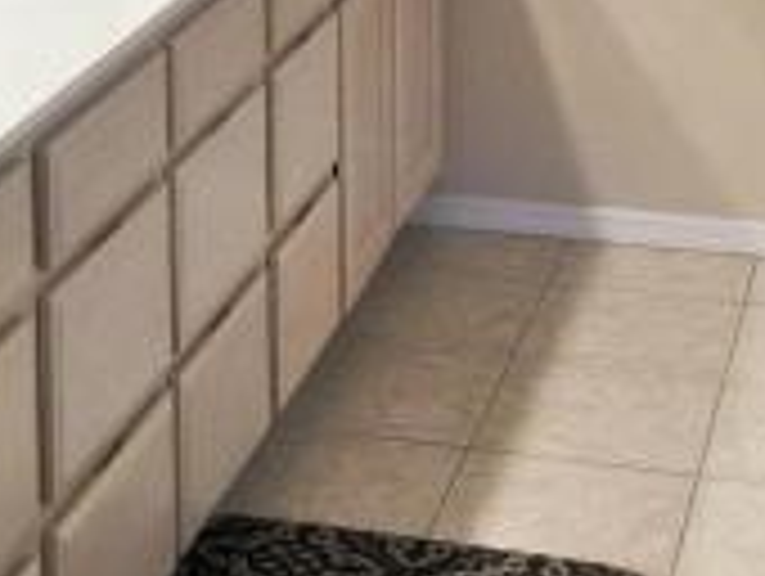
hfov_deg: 18.0
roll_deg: -0.3
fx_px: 2412
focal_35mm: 109
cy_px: -310
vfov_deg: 12.8
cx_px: 288
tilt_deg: -7.4
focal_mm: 4.15
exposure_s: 1/30
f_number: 2.2
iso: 32
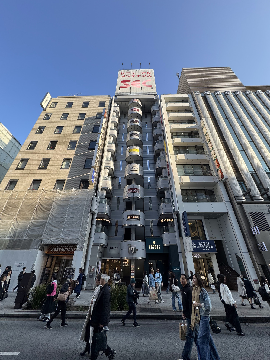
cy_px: 180
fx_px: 146
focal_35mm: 14
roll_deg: +0.3
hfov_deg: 85.7
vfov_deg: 102.1
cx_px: 135
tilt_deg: +30.0
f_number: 2.2
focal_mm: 2.22
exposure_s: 1/453
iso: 40
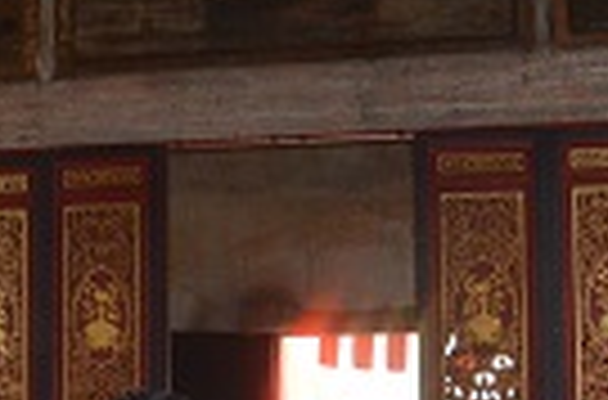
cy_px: 178
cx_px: -221
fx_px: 2360
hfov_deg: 14.0
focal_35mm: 140
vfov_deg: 9.7
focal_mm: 21
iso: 1600
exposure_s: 1/160
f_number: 5.6
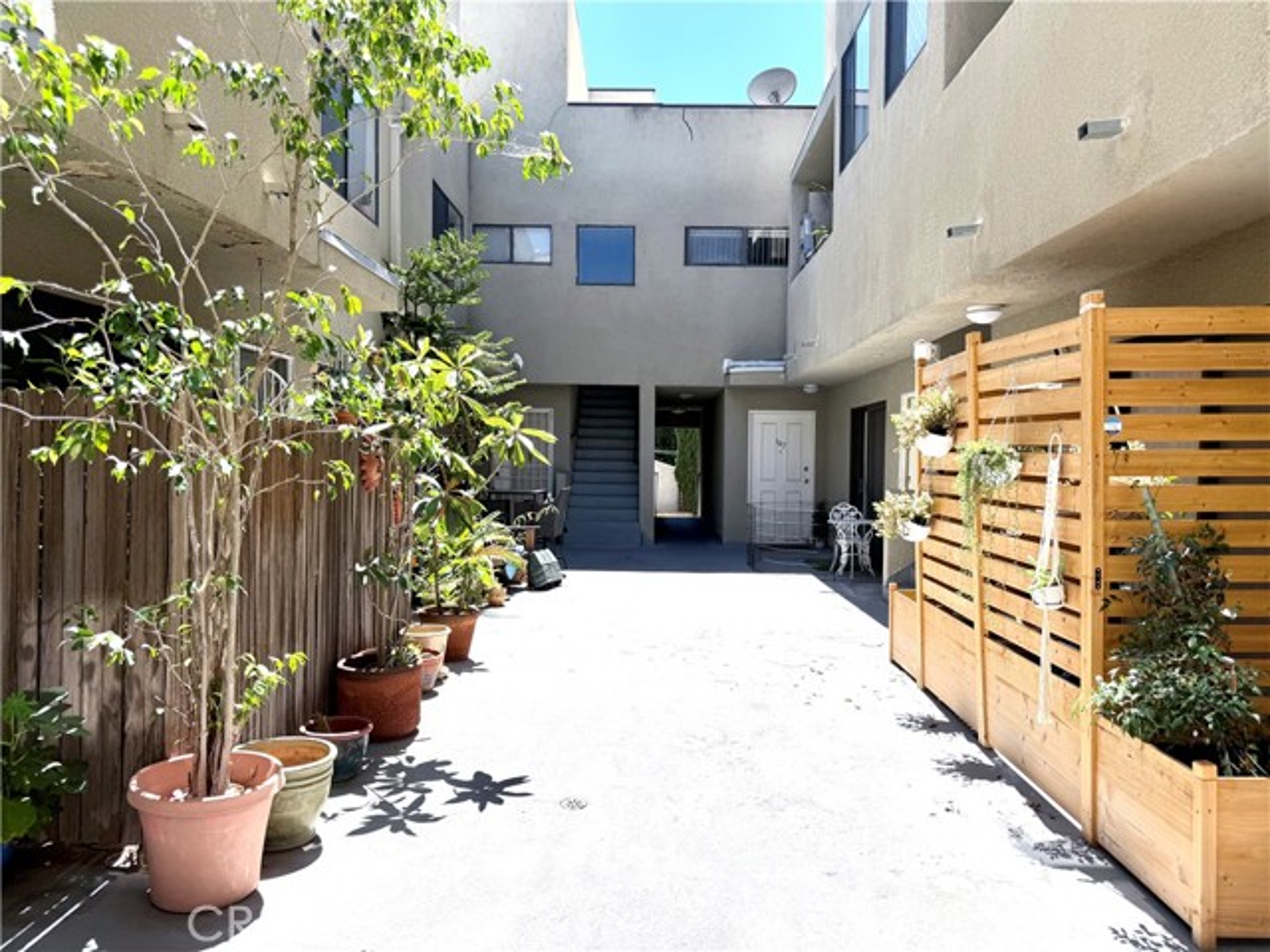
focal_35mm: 24
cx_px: 635
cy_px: 476
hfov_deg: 71.6
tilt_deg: -1.7
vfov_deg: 56.8
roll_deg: -0.2
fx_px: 881
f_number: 1.78
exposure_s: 1/3279
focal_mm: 6.76
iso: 80
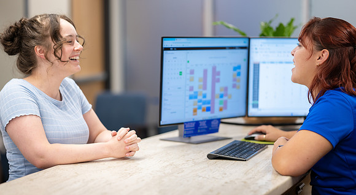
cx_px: 178
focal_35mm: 90
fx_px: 840
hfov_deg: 23.9
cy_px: 118
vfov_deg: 13.2
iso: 500
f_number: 1.8
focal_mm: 85
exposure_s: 1/250
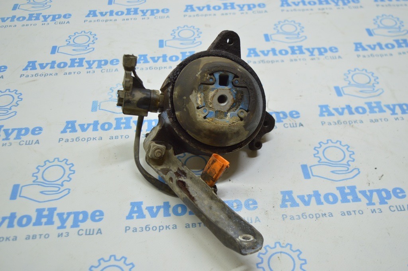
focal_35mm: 42
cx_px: 204
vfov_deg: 31.8
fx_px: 476
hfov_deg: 46.4
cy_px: 136
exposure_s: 1/60
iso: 400
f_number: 4.2
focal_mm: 28
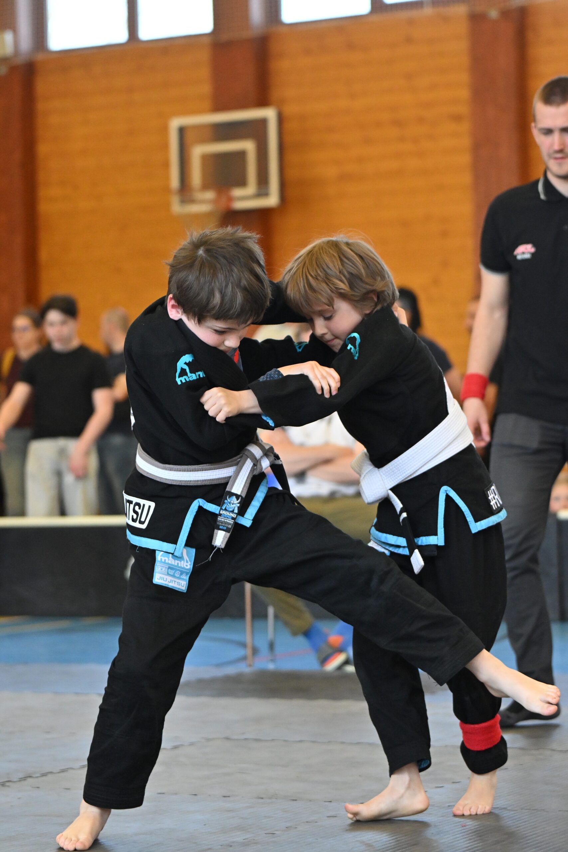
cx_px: 284
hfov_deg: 13.0
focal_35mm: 105
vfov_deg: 19.5
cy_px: 426
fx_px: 2484
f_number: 2.8
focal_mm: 70
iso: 2000
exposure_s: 1/1000
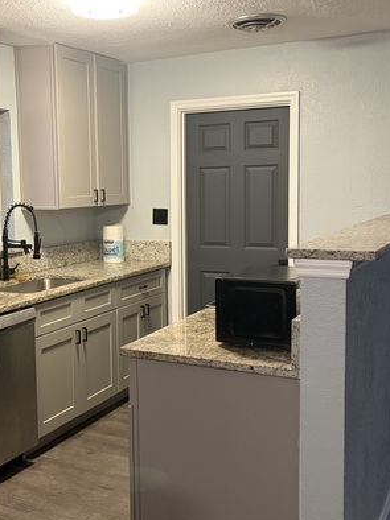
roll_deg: +1.4
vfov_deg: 42.9
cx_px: 111
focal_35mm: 44
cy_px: 237
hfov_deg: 32.4
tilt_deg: -4.1
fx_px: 662
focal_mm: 5.96
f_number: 1.6
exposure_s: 1/60
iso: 320
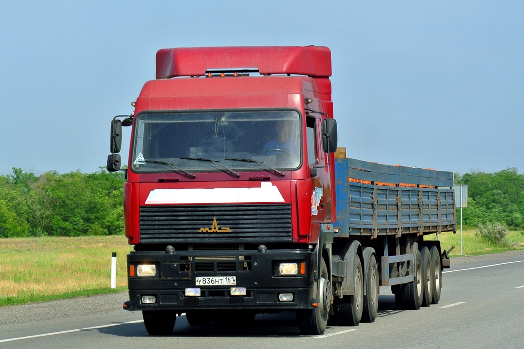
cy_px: 174
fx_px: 1935
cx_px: 262
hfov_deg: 15.4
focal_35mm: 133
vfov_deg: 10.3
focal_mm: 49.3
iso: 100
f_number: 4.5
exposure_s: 1/800
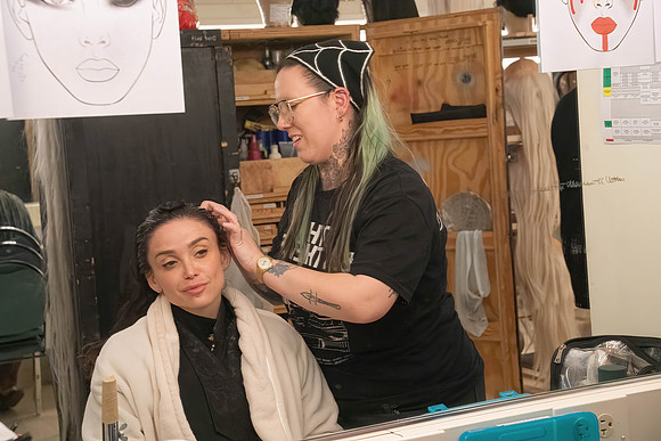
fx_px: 1286
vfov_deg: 19.5
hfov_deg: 28.8
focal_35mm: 70
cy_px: 220
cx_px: 330
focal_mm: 70
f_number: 9
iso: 16000
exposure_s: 1/500
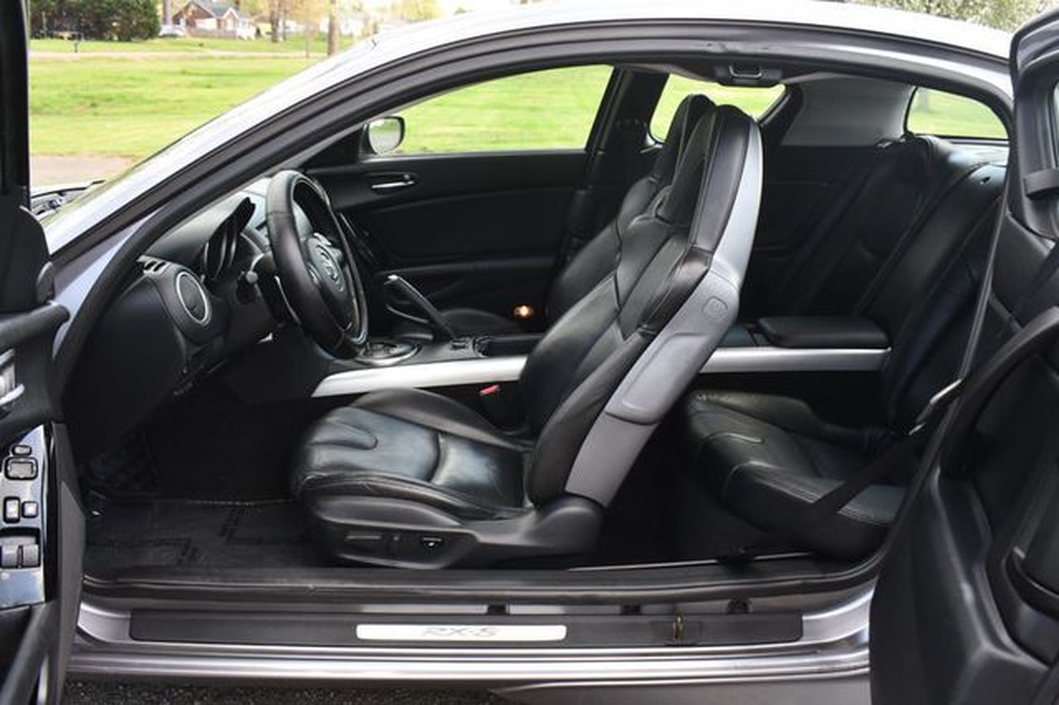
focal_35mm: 31
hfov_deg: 60.3
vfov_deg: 42.3
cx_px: 530
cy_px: 352
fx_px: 911
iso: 400
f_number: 5.6
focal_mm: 21
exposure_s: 1/250
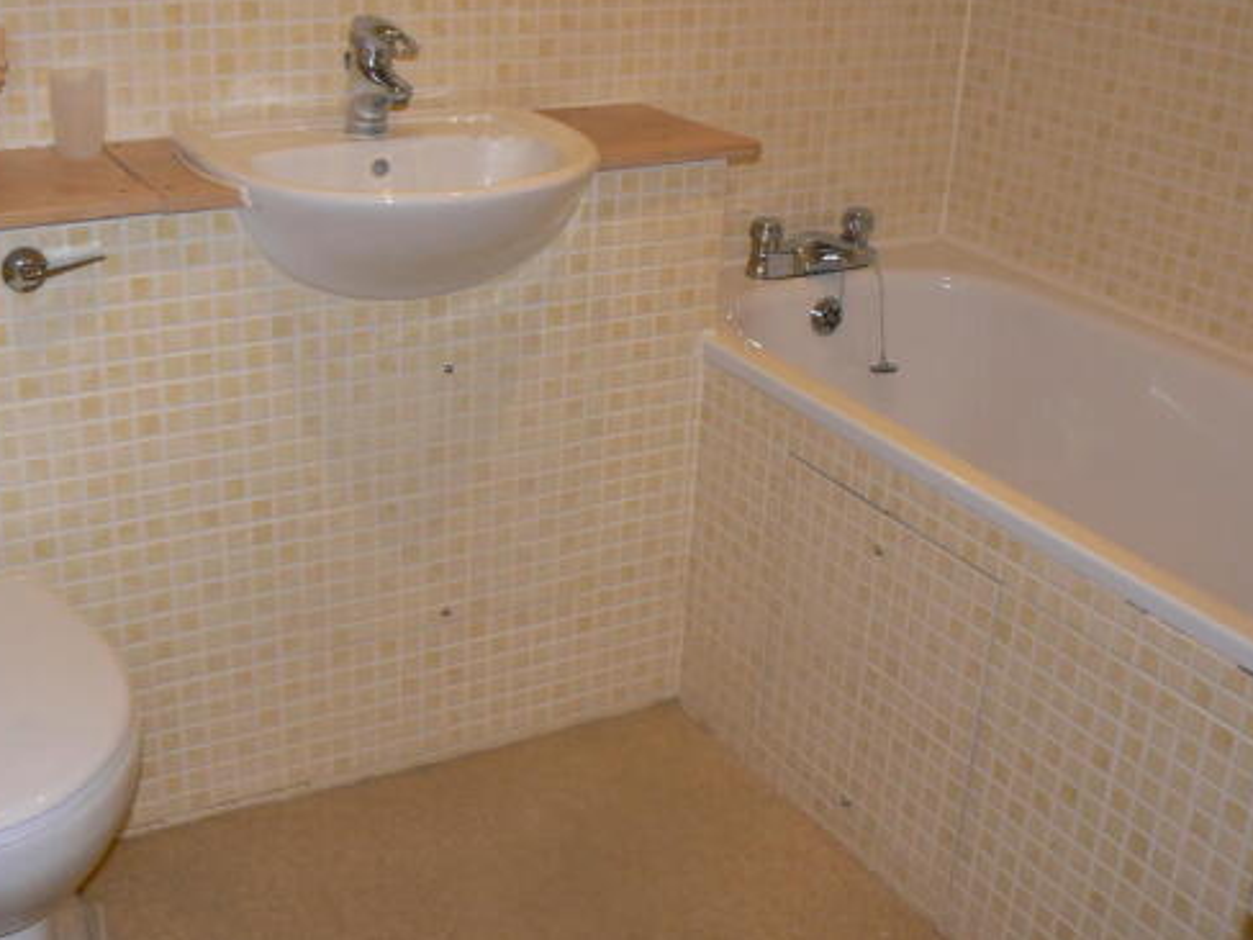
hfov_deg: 43.8
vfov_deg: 33.5
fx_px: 1556
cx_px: 548
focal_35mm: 43
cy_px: 384
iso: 100
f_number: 2.8
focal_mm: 6
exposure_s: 1/30
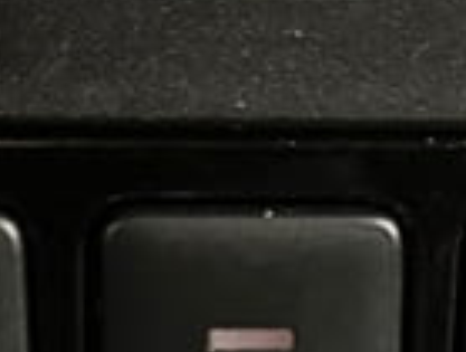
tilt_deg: -34.0
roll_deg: -4.2
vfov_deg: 9.3
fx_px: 2092
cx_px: 355
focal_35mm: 155
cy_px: 545
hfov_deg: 12.7
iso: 4000
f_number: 1.78
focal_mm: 6.86
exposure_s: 1/17
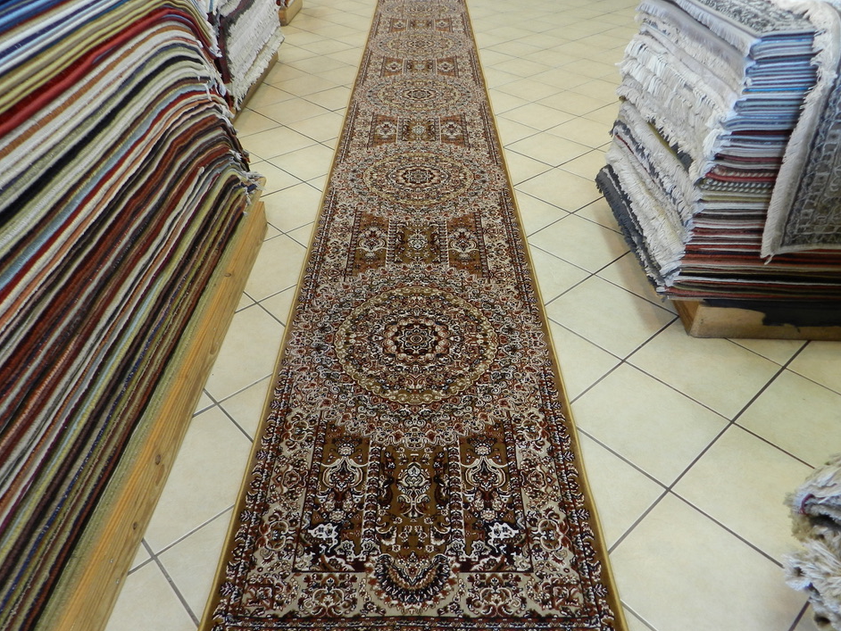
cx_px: 413
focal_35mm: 25
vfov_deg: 54.9
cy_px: 313
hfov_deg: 69.4
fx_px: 608
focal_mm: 4
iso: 160
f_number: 3.4
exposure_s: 1/30
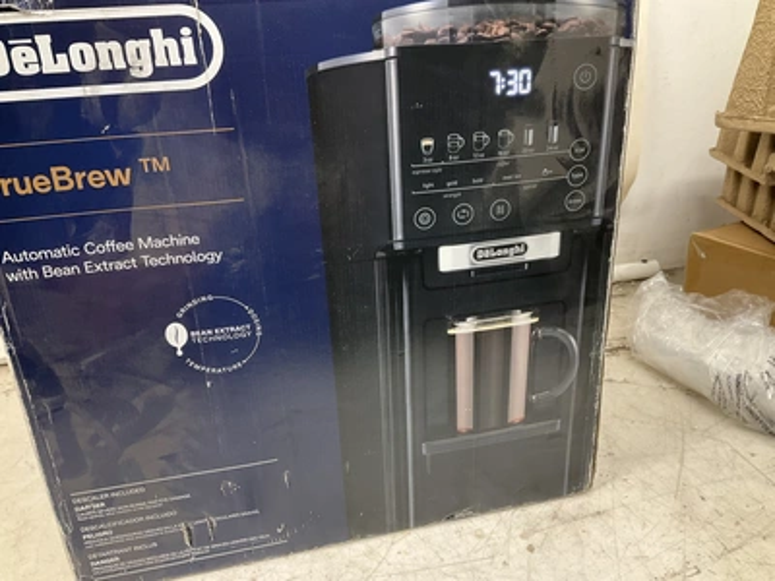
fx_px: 649
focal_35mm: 29
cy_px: 290
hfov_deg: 61.7
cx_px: 388
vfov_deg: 48.2
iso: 80
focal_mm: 3
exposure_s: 1/60
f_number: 1.8
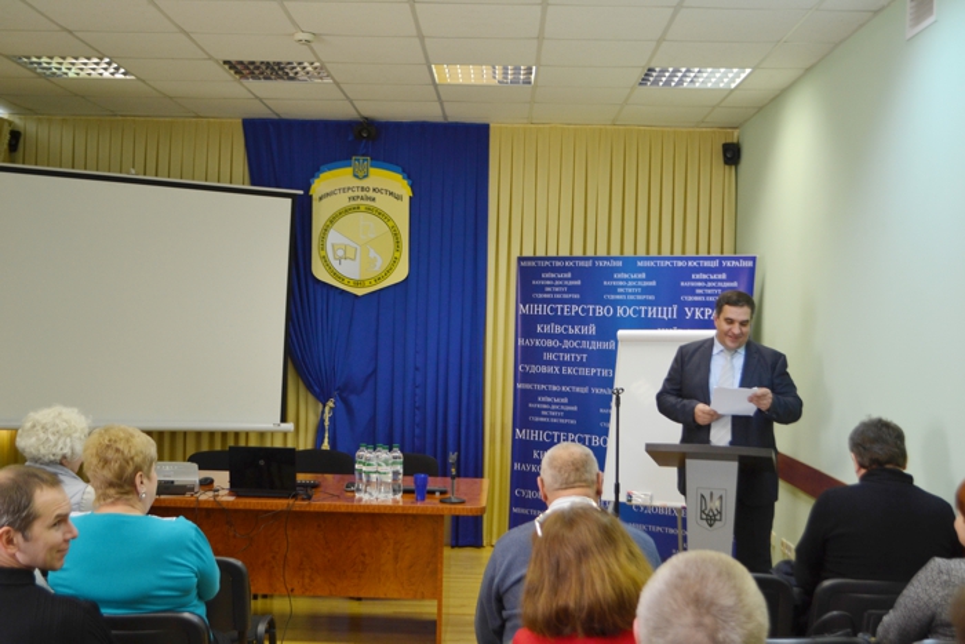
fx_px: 1126
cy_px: 322
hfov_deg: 46.4
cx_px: 482
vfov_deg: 31.9
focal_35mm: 42
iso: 400
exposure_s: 1/50
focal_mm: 28
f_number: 4.5
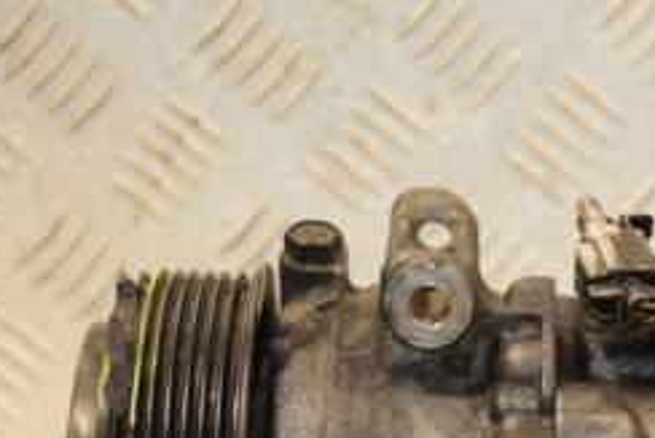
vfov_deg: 8.8
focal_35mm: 155
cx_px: 639
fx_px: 2822
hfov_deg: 13.1
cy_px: 494
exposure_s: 1/160
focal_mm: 42
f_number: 4.8
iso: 800
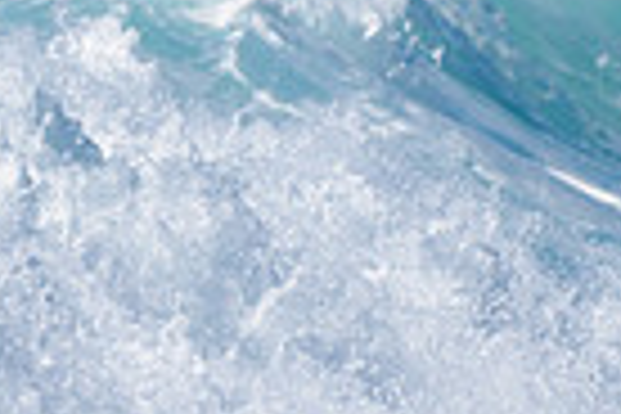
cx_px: -264
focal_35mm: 2574
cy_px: 242
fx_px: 44398
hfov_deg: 0.8
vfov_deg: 0.5
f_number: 5.6
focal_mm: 500
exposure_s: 1/2000
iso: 140
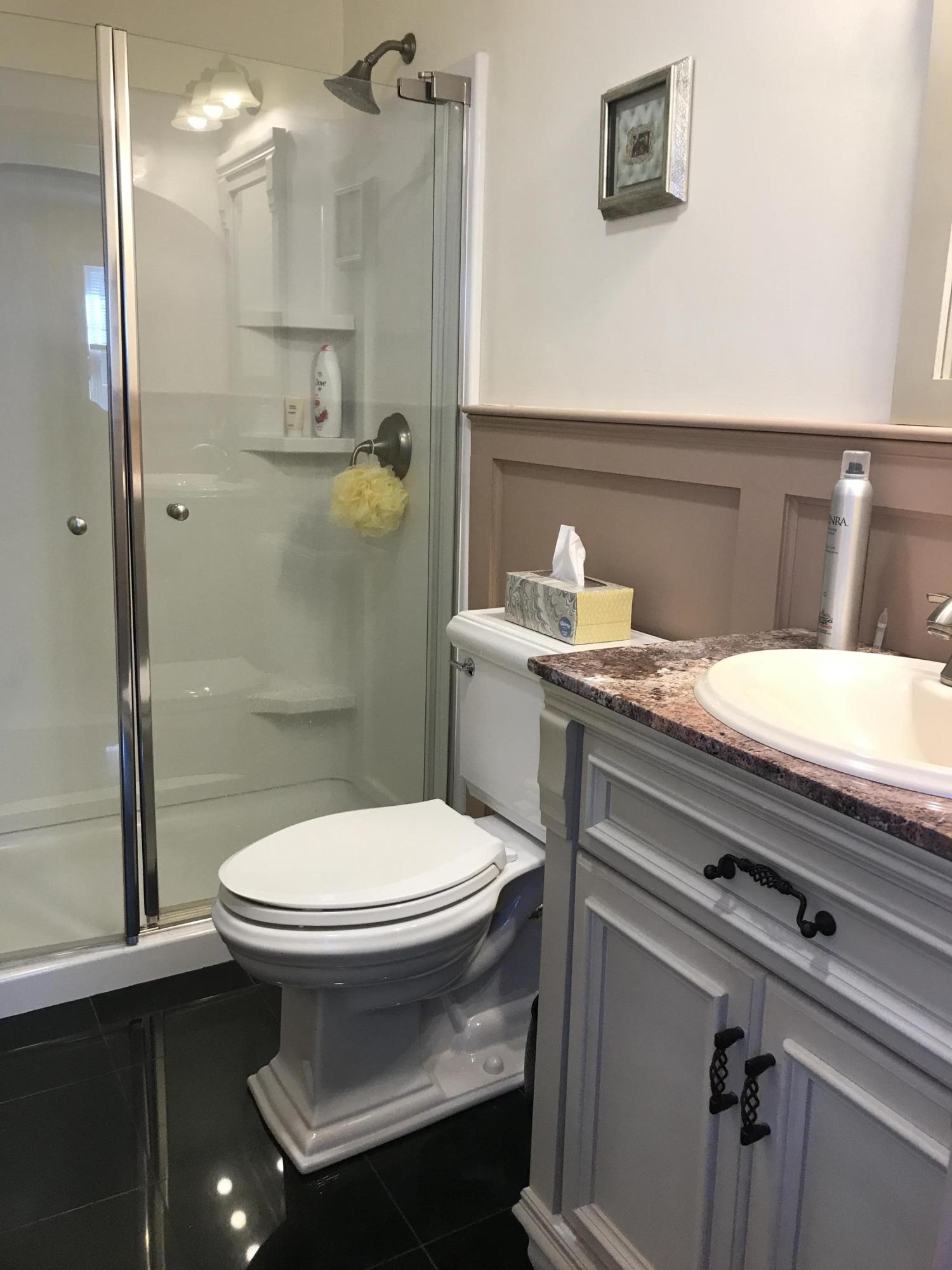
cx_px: 476
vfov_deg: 63.4
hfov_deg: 49.7
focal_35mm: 28
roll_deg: -1.1
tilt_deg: -13.1
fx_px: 1027
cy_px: 635
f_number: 1.8
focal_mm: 3.99
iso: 32
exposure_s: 1/30
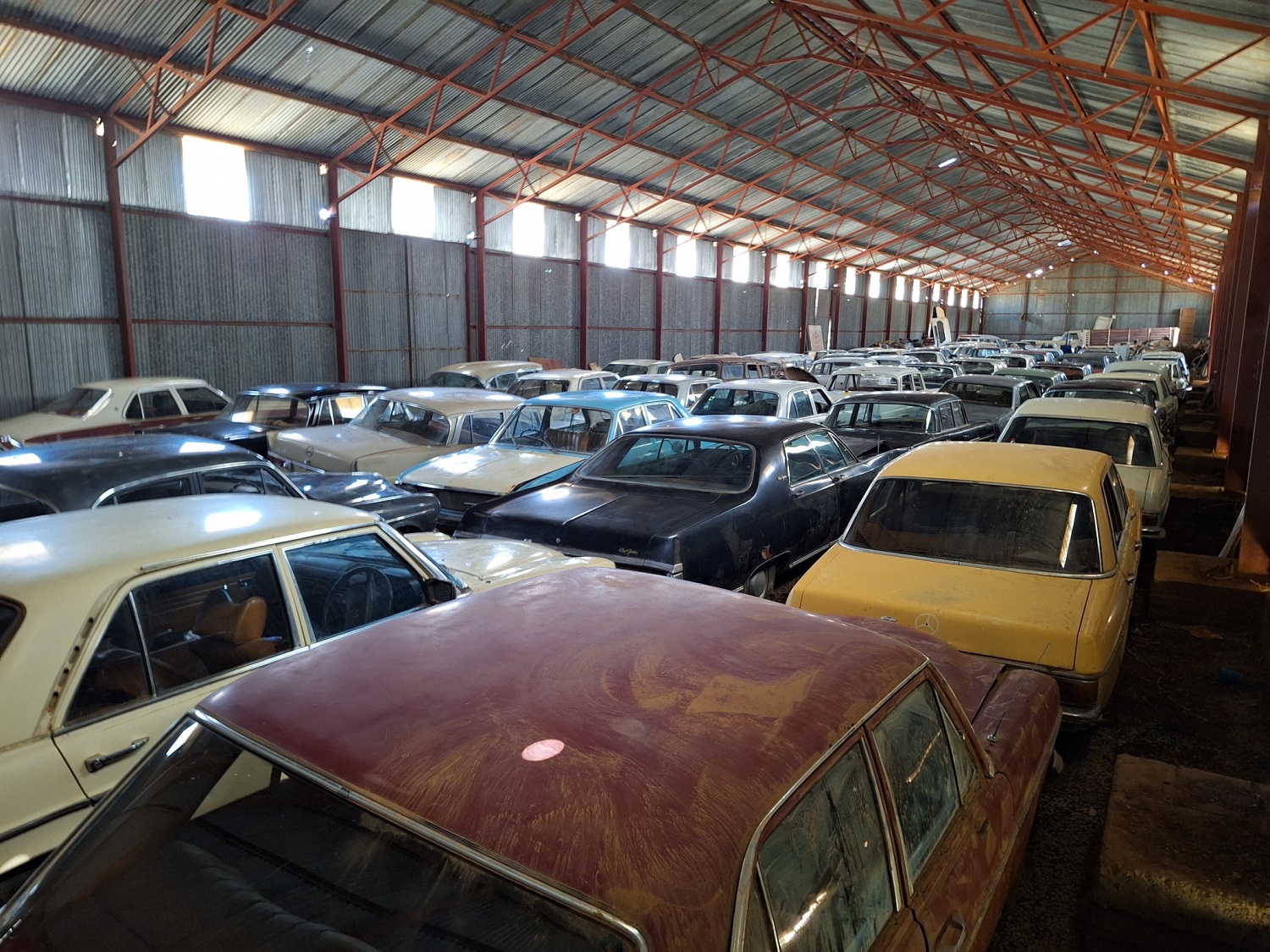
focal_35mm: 23
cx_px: 635
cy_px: 476
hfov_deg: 73.9
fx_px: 844
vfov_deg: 58.9
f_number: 1.8
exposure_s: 1/25
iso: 320
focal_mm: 5.54
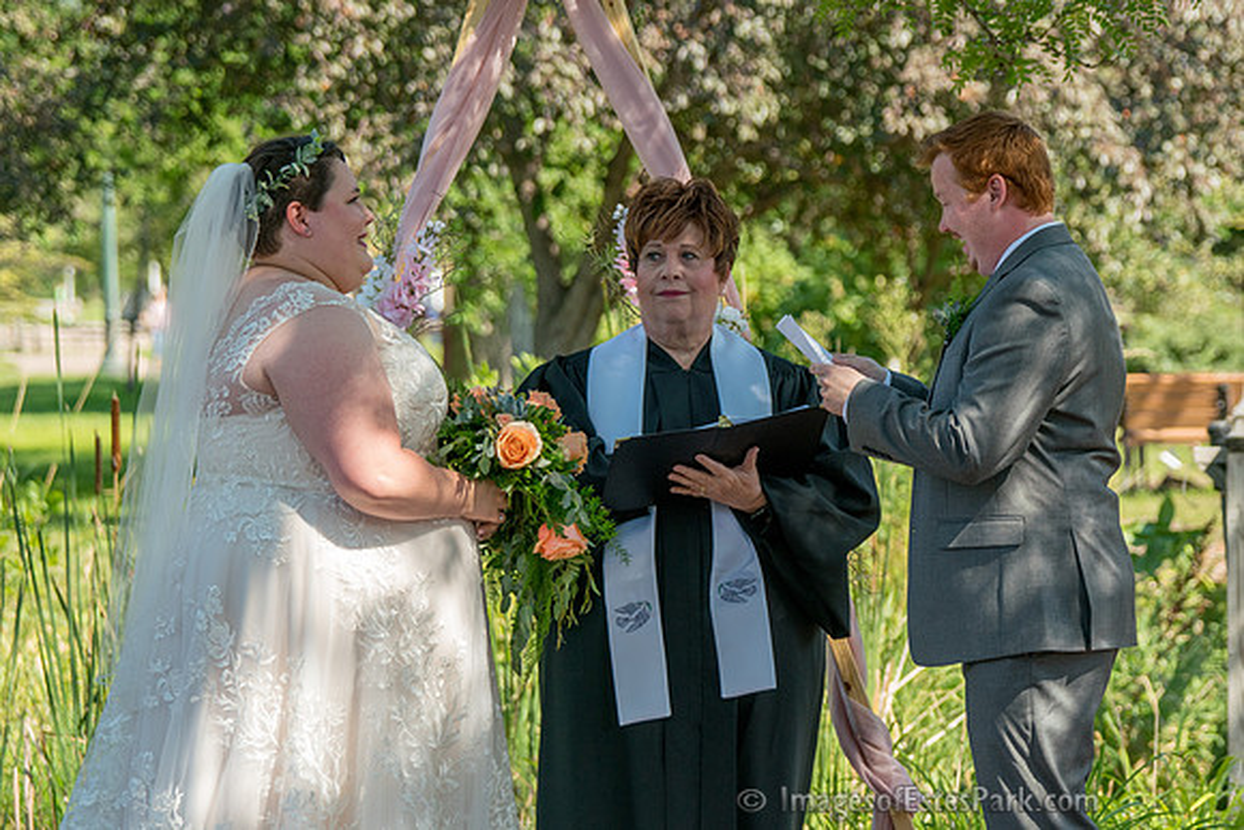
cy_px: 415
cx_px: 622
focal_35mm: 135
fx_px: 4666
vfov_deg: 10.2
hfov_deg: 15.2
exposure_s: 1/640
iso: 500
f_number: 5.6
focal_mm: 135
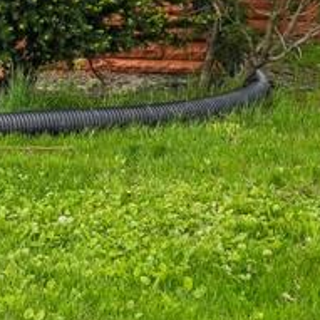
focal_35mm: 132
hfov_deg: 12.5
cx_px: -183
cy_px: -226
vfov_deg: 12.3
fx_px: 1381
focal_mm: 29
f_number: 8
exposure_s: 1/160
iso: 400
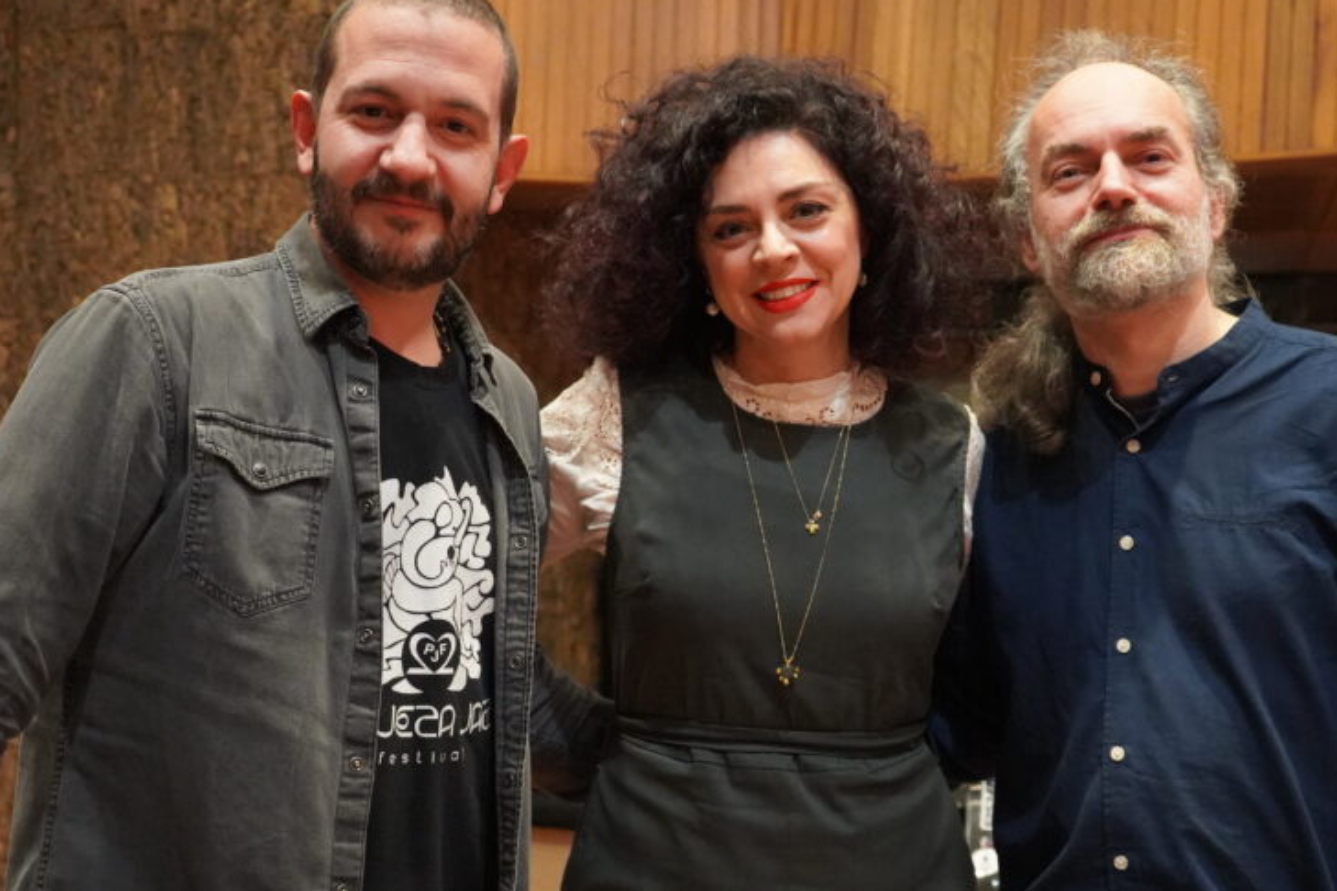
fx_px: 1931
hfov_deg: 38.2
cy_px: 518
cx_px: 717
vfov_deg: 26.0
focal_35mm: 52
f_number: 4
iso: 10000
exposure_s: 1/160
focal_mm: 37
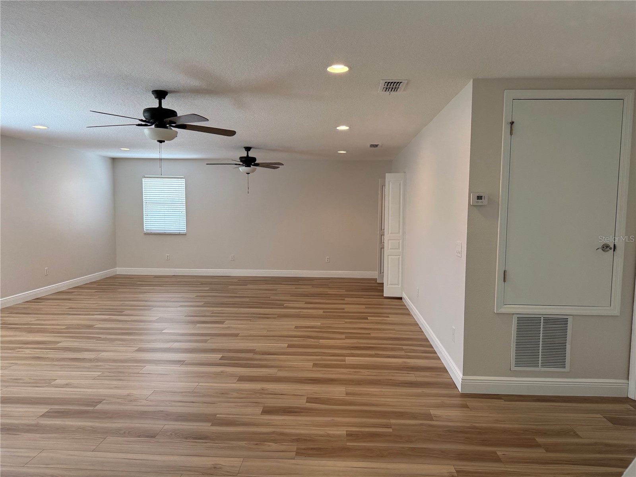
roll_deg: -0.6
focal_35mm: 24
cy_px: 238
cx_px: 318
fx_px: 441
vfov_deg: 56.8
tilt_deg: -4.3
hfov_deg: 71.6
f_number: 1.78
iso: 200
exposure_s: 1/150
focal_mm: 6.76
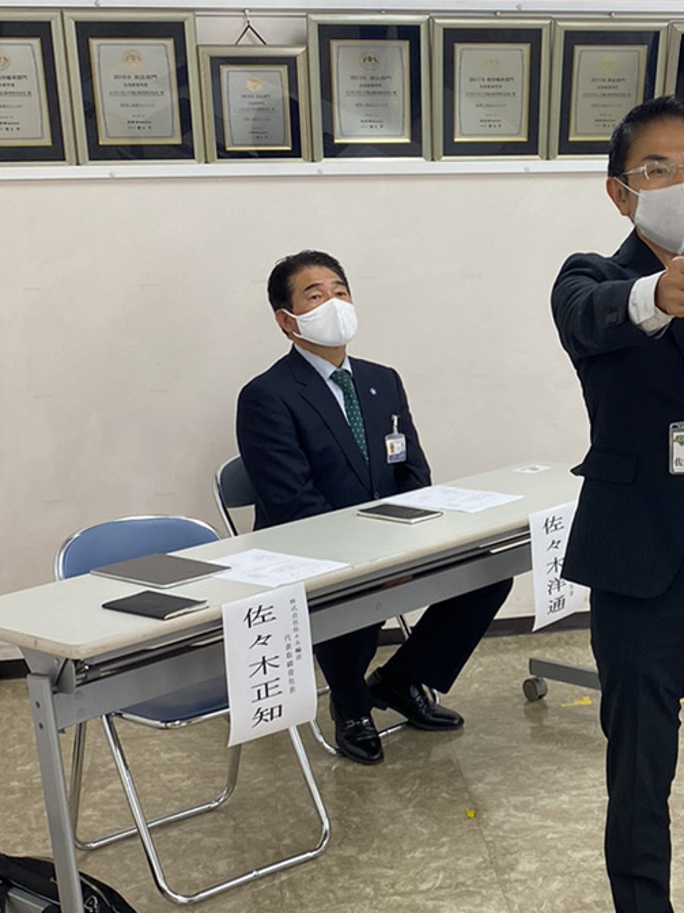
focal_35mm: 62
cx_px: 695
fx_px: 1634
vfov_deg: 31.2
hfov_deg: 22.7
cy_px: 469
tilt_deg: -9.3
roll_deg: +1.1
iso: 64
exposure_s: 1/60
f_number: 1.8
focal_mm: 4.25
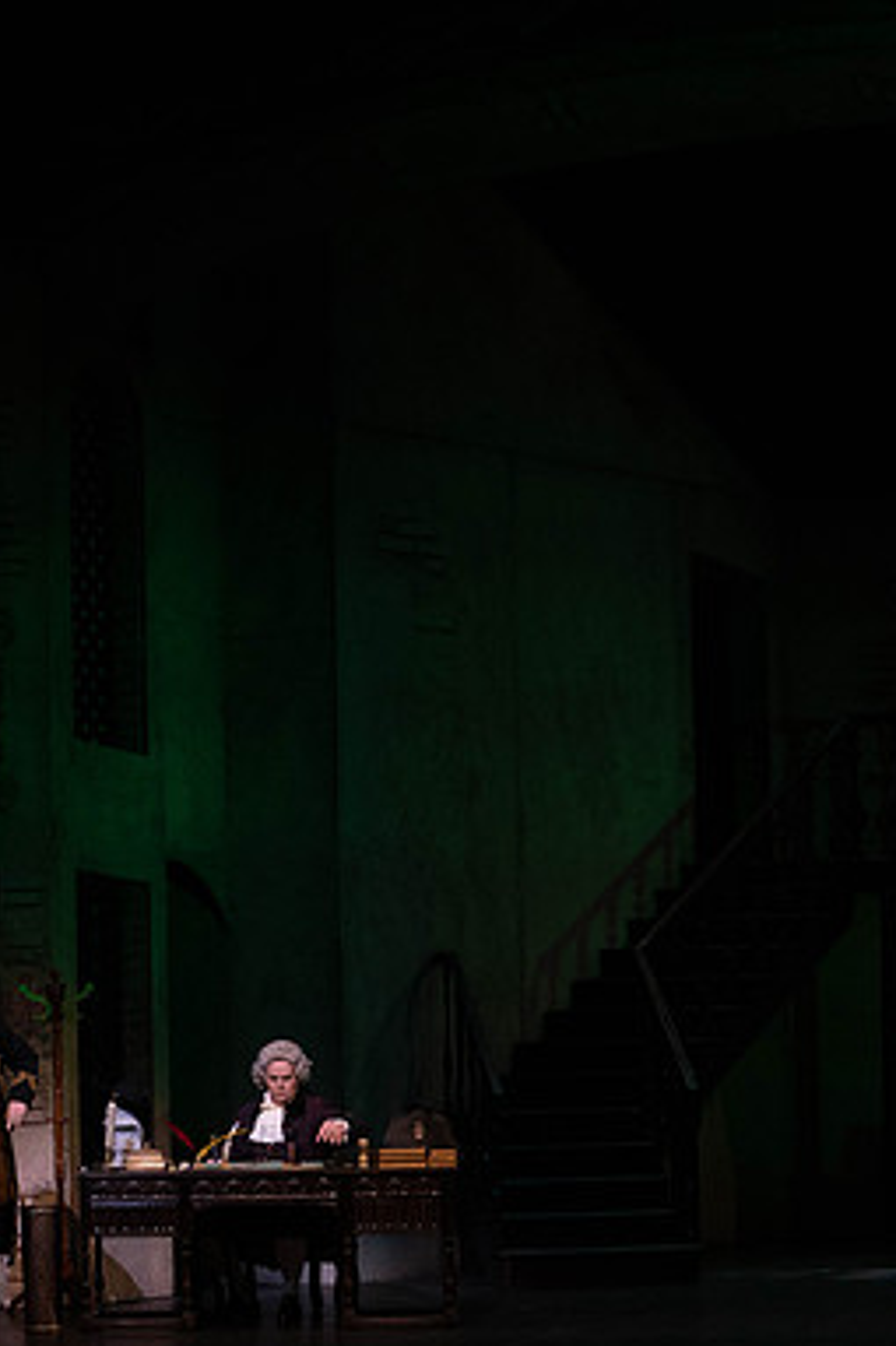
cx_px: 415
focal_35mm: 106
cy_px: 673
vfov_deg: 19.3
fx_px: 3961
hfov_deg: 12.9
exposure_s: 1/250
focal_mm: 70
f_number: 9
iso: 3200
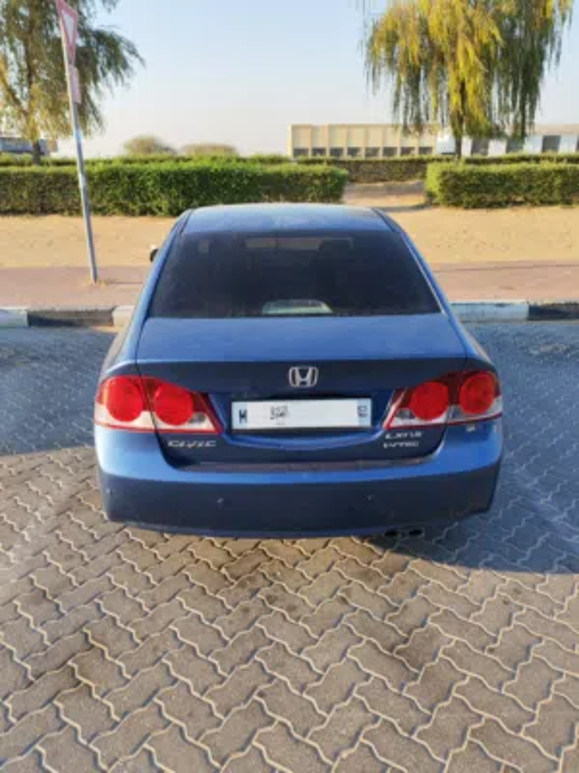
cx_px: 290
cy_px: 386
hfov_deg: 51.4
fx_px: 602
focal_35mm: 27
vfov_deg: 65.3
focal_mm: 6.12
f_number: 1.9
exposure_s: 1/270
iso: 50
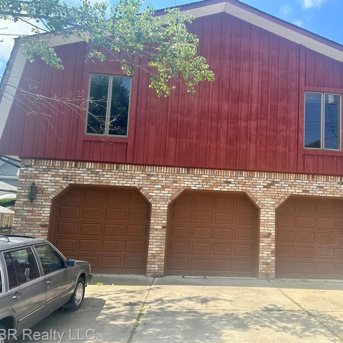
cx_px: 216
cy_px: 172
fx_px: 348
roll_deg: -2.0
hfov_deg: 51.9
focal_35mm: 31
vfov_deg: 52.5
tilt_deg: +6.8
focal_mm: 5.7
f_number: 1.5
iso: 50
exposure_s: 1/1377
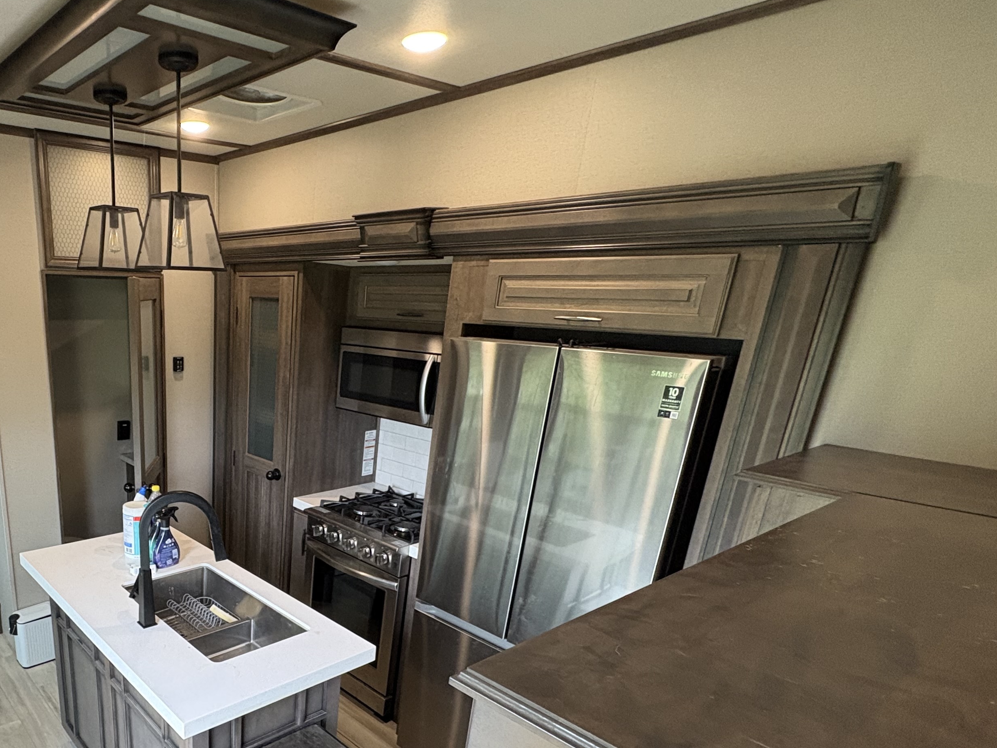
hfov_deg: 68.7
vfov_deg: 57.2
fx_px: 663
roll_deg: -0.1
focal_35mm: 23
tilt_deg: -16.4
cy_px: 518
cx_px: 239
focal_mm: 2.22
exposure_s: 1/60
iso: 320
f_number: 2.2
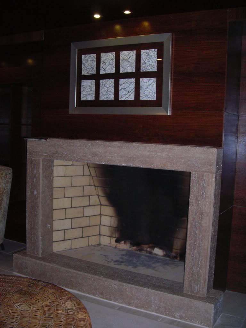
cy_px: 164
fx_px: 360
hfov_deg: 37.7
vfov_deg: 49.0
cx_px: 123
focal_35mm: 38
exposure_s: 1/60.1
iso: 200
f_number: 3.2
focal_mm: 6.3
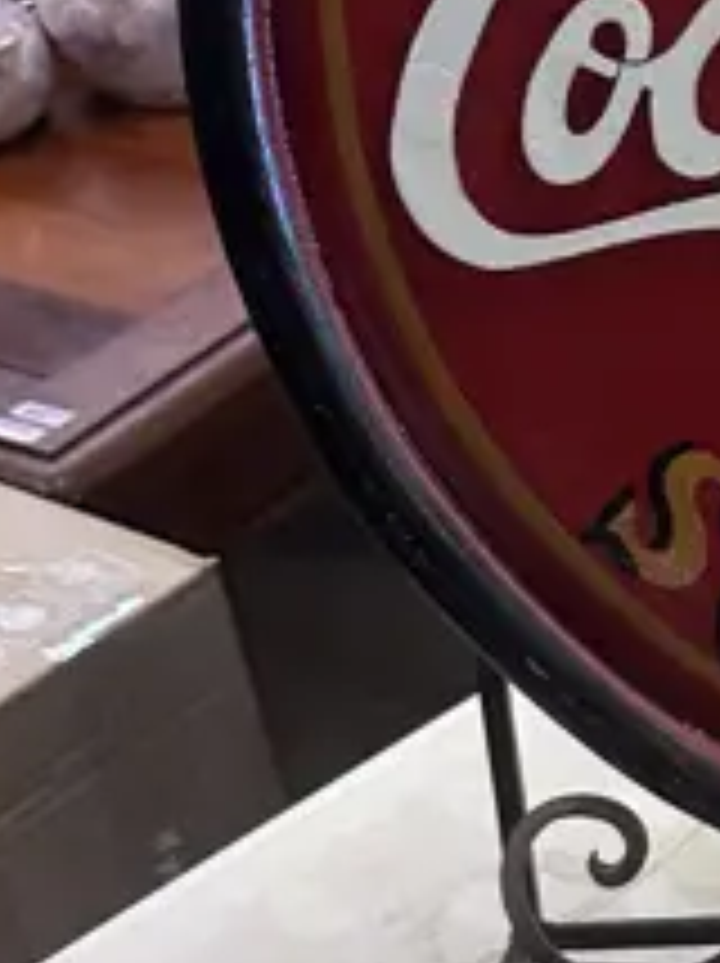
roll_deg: +0.5
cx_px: 1539
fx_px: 3196
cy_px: 945
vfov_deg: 16.8
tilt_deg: -40.8
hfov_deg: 11.3
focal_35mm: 115
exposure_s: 1/100
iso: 160
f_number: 1.78
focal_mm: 6.86
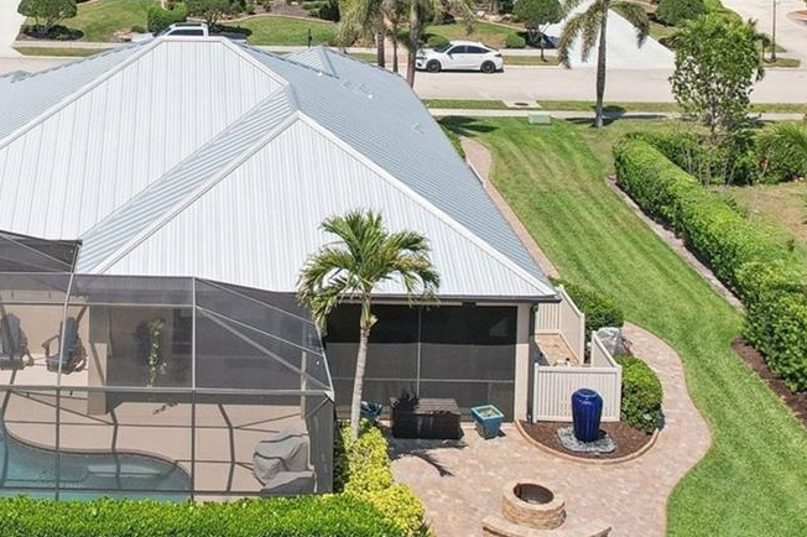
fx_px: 1210
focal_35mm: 54
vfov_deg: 24.9
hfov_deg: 35.9
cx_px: 182
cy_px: 167
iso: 140
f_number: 2.8
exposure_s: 1/3200
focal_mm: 8.4
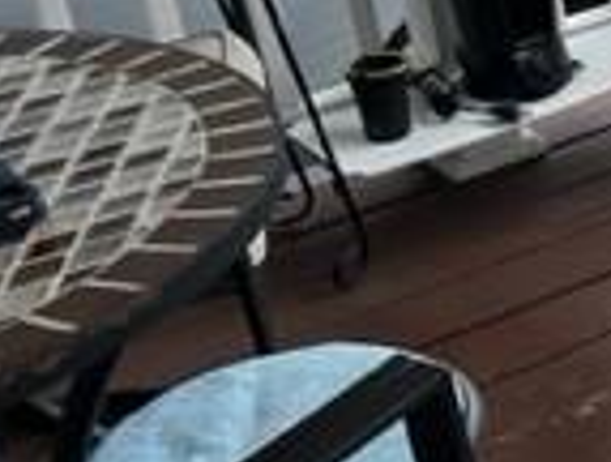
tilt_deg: -24.6
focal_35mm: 116
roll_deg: +1.4
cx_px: 1325
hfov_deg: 13.7
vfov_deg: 12.8
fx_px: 2053
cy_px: 94
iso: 50
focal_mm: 5.7
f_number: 1.5
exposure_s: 1/991
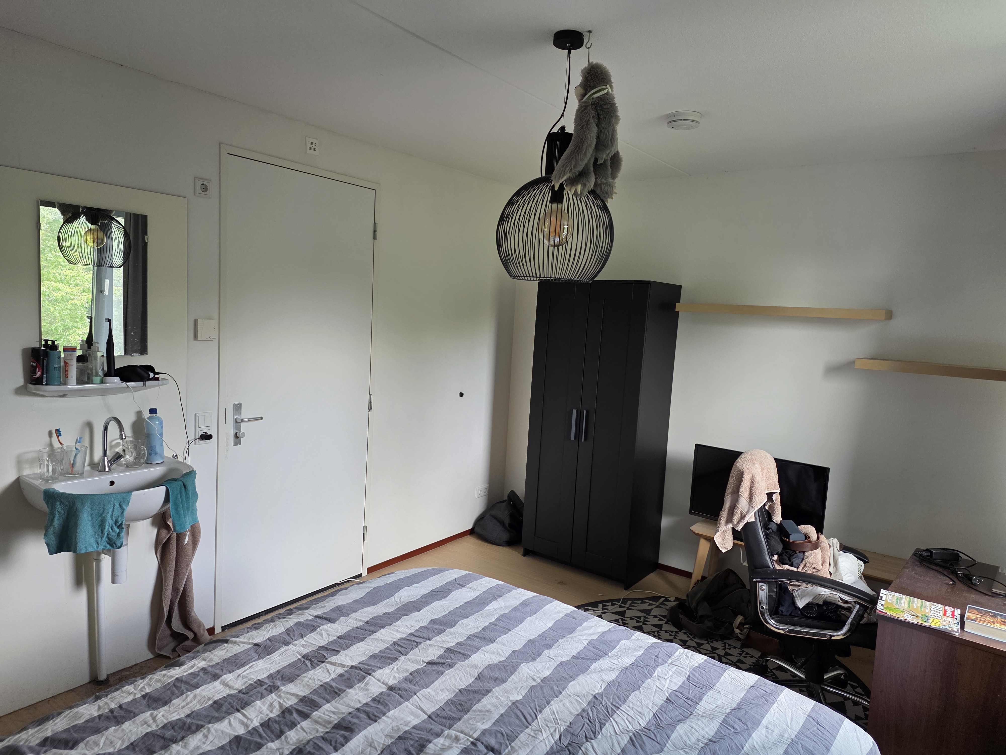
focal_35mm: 23
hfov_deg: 73.9
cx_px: 503
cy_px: 378
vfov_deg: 58.9
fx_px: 668
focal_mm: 6.3
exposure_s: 1/100
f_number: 1.7
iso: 125
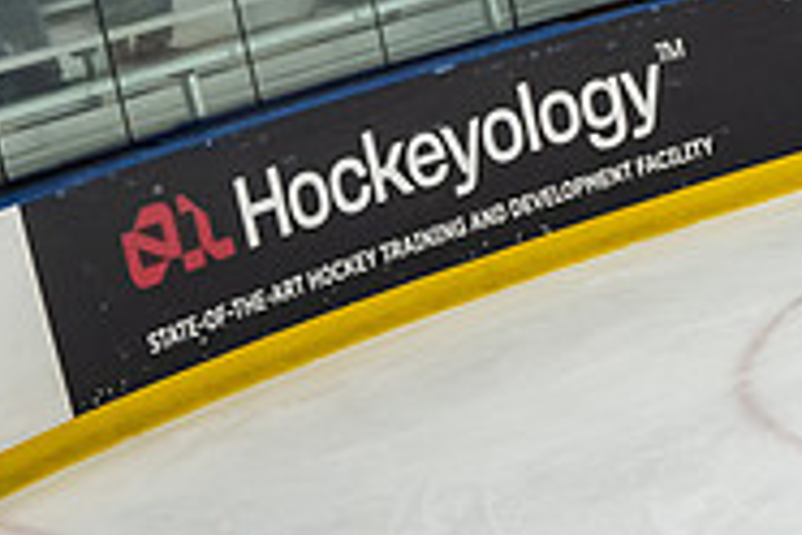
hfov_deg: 12.4
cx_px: 1121
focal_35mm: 159
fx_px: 3542
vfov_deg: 8.6
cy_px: 541
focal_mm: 34
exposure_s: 1/1000
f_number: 2.8
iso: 2500
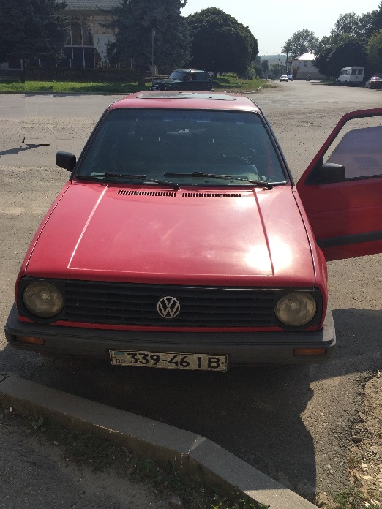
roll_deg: -1.4
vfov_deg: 60.0
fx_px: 441
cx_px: 185
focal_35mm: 30
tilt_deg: -21.5
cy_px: 252
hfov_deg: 46.8
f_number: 2.2
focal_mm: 4.15
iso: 32
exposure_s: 1/2326
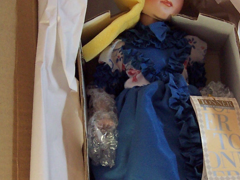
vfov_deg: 17.5
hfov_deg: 23.2
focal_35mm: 84
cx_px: 153
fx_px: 582
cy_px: 129
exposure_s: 1/30
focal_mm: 5.6
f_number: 2.8
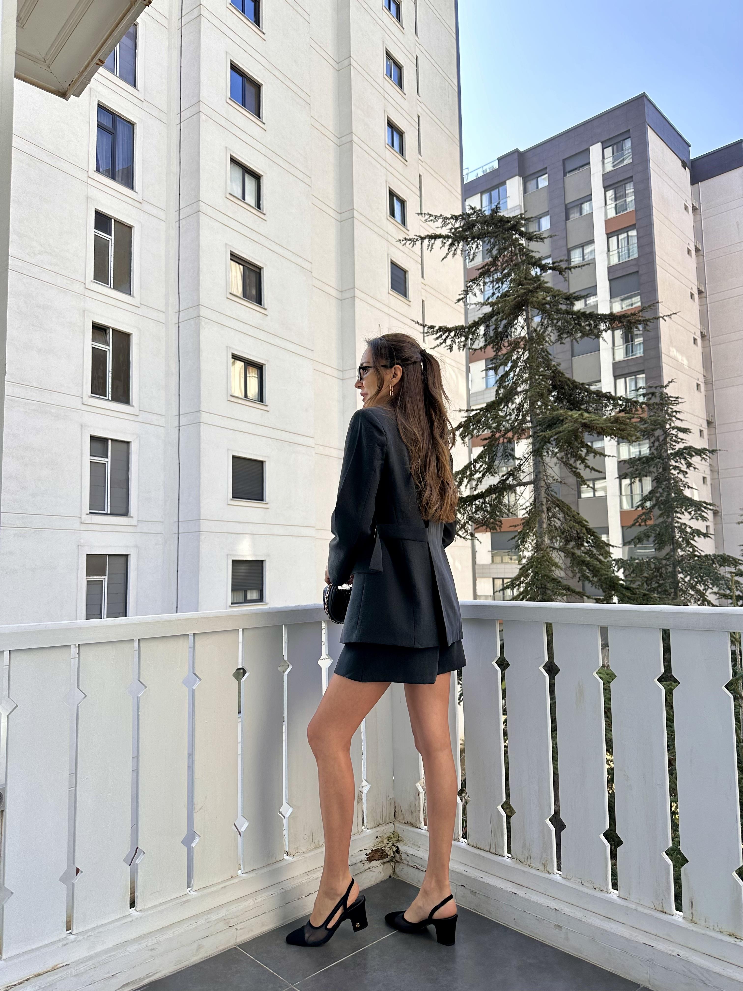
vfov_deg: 71.6
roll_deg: +0.8
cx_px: 372
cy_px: 496
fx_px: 687
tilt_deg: +6.8
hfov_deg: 56.8
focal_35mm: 24
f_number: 1.78
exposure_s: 1/1562
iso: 80
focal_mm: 6.86
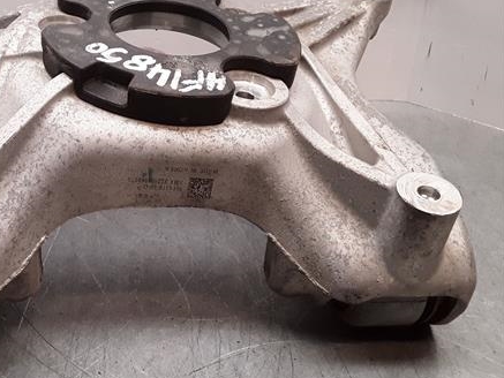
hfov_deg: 44.5
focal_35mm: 41
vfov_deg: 35.1
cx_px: 137
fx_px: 597
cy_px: 173
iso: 80
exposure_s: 1/100
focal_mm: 2.91
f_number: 1.9
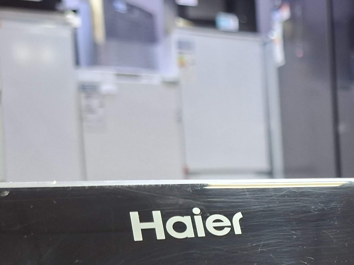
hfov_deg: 29.8
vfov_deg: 24.7
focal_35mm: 57
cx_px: 404
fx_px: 583
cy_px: 252
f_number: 1.8
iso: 250
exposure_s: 1/33
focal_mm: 5.54
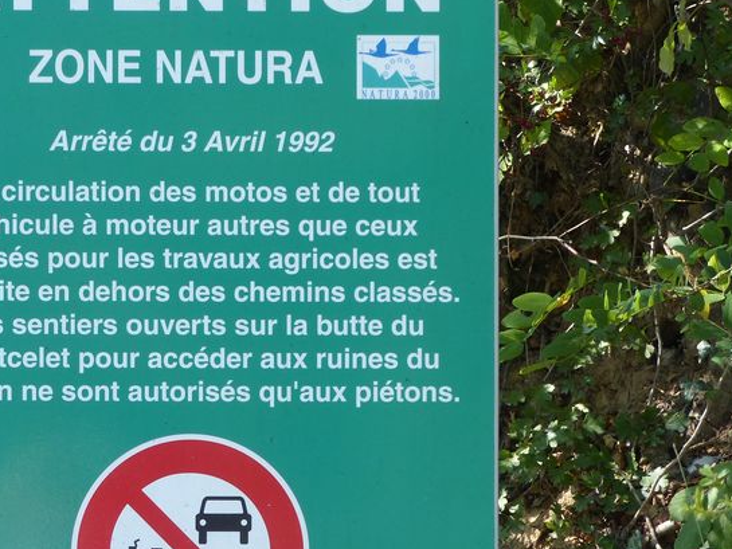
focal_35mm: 222
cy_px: 315
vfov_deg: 6.7
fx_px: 4696
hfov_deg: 8.9
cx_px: 110
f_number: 3.5
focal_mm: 21.8
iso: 100
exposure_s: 1/125
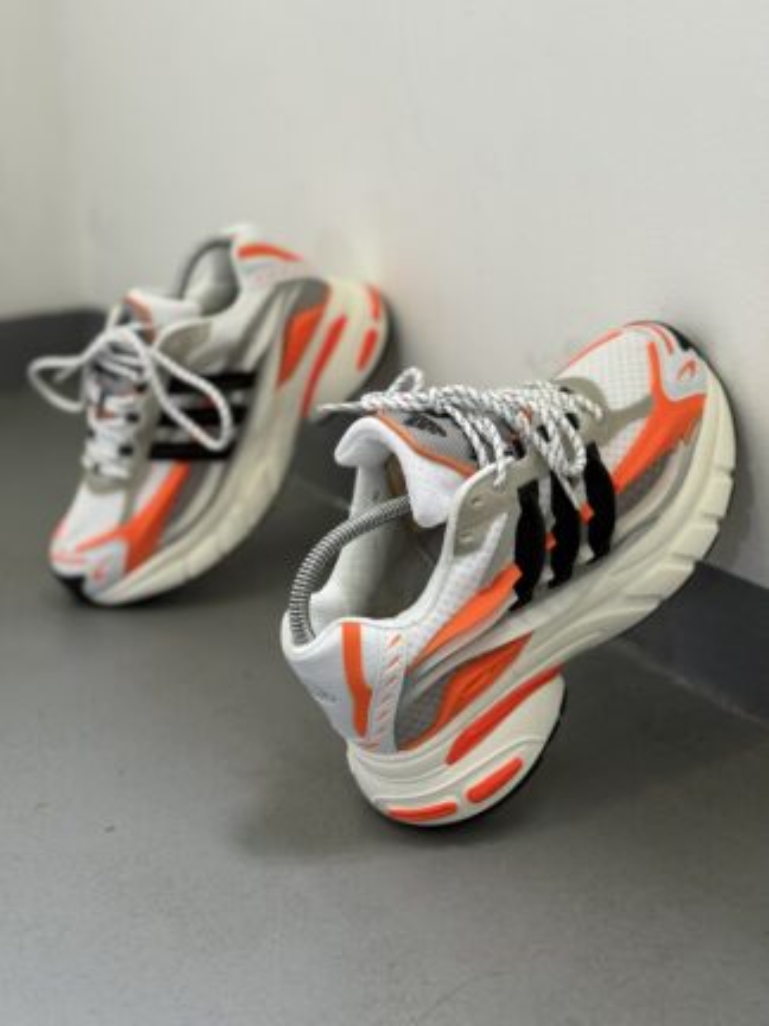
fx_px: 1422
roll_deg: +2.2
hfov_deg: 30.3
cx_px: 384
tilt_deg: -20.3
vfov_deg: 39.7
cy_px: 513
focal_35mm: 48
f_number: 1.78
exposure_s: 1/40
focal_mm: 6.76
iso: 250
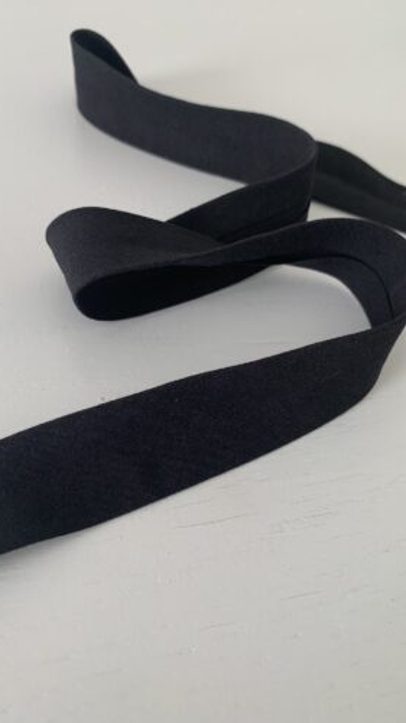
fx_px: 555
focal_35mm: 29
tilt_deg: -54.1
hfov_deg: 40.1
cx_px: 176
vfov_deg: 66.1
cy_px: 367
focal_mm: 4.25
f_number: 1.8
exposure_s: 1/121
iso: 64
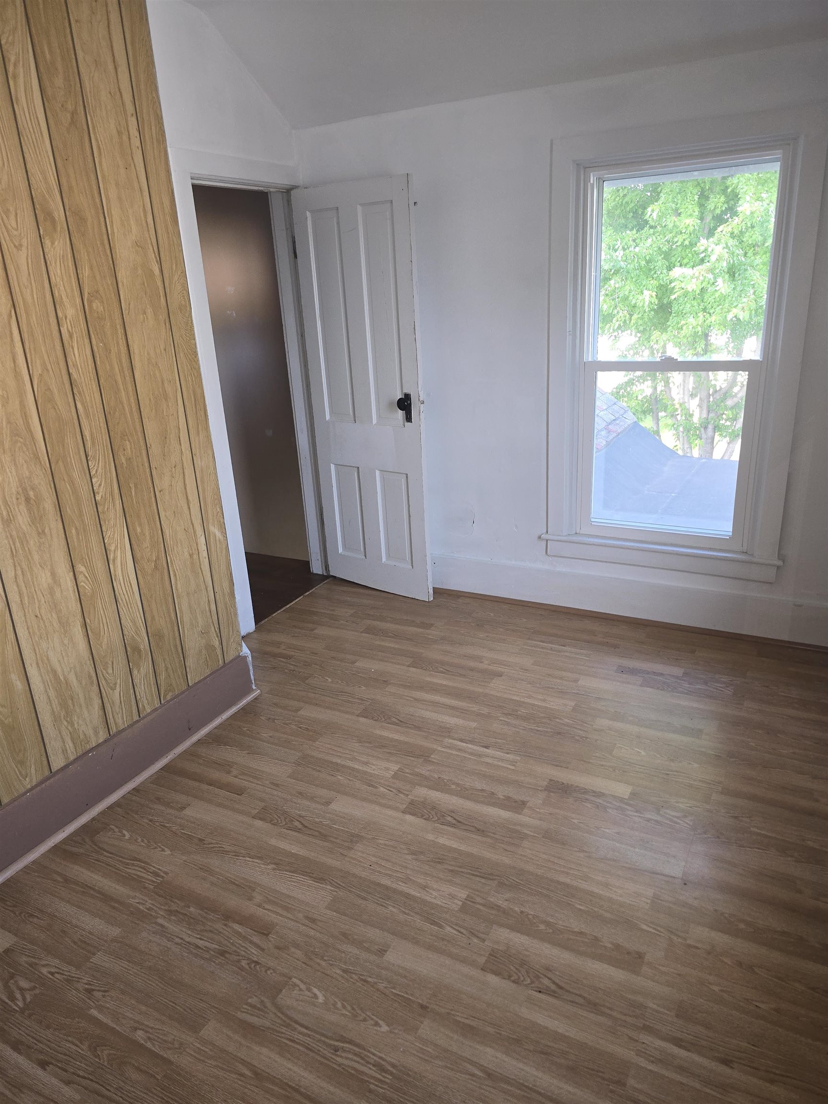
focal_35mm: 23
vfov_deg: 73.9
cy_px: 552
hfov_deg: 58.9
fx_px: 734
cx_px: 414
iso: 100
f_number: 1.7
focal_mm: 6.3
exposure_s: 1/60
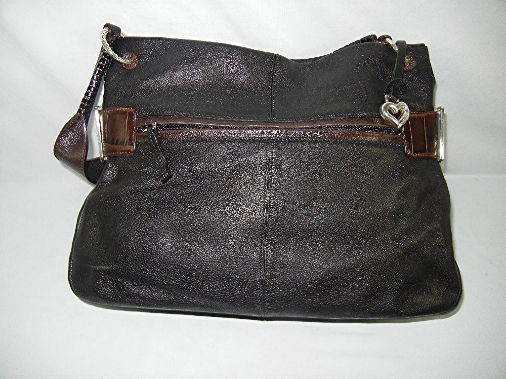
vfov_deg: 46.8
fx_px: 439
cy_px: 190
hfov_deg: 60.0
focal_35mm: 30
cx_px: 253
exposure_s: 1/30
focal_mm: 5.4
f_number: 7
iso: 200
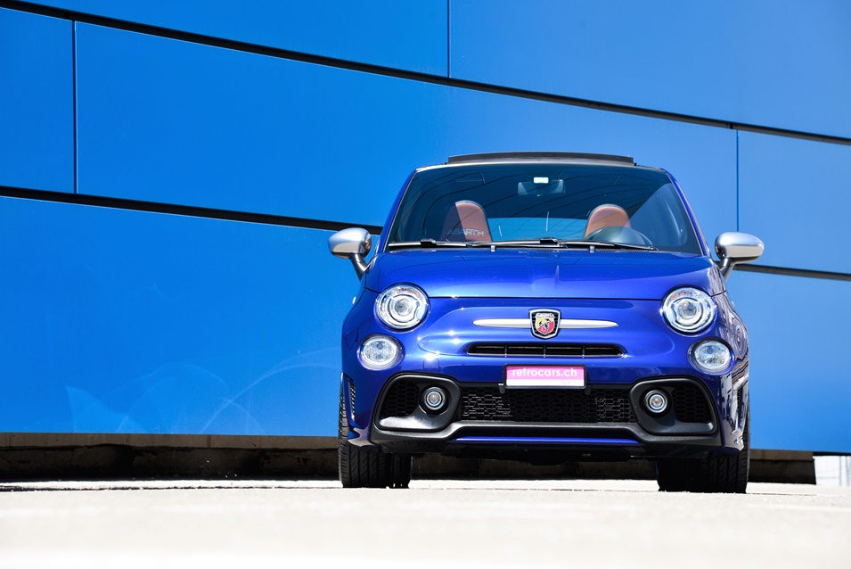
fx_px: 2602
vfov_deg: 12.5
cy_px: 284
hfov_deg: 18.6
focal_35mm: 110
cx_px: 426
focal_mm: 110
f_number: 8
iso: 100
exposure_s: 1/125
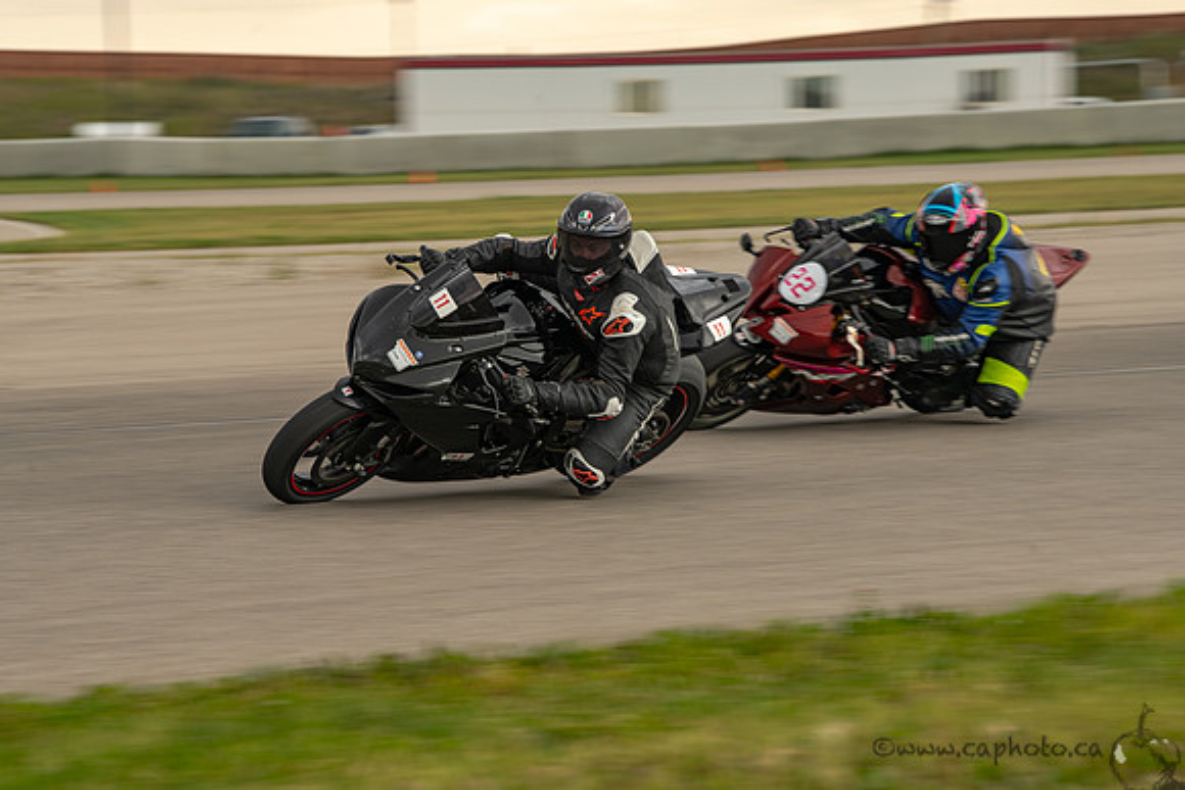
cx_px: 592
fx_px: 6585
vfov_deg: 6.9
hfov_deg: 10.3
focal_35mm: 200
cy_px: 395
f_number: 9
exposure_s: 1/160
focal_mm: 200
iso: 160
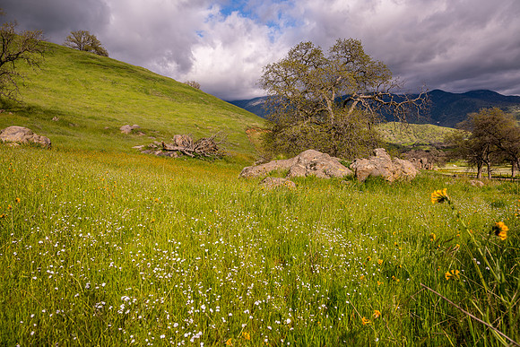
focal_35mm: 26
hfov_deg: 70.4
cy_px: 174
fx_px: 368
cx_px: 260
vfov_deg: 50.4
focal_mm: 25.5
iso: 100
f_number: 8
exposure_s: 1/160
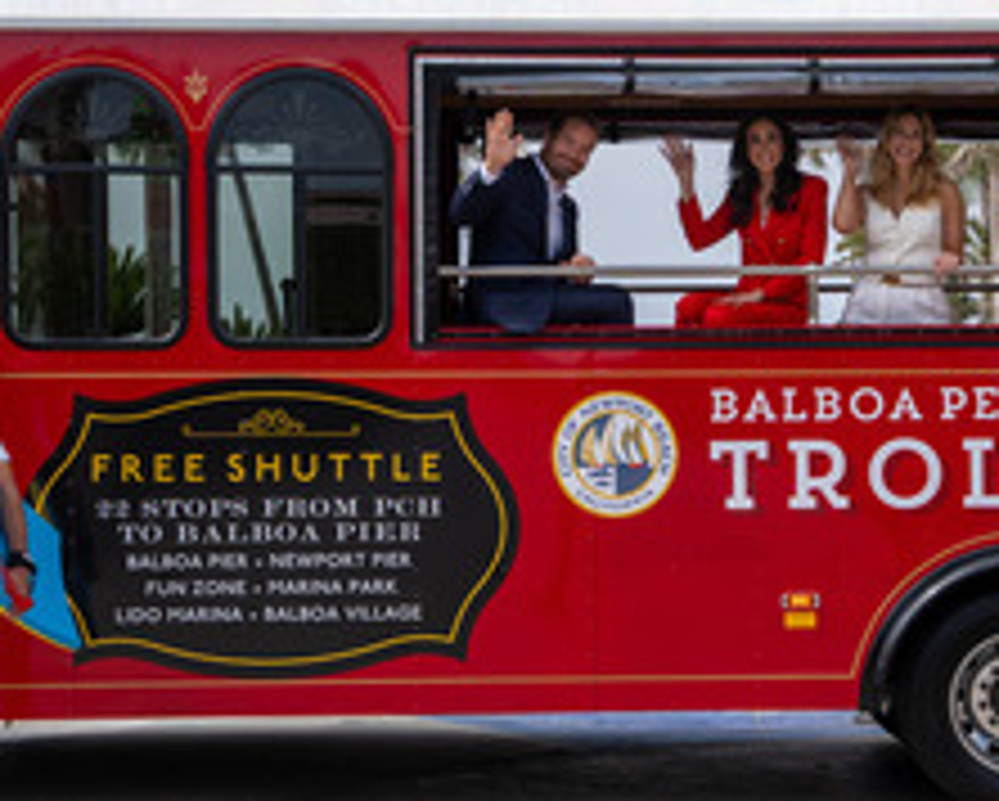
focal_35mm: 101
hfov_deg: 18.9
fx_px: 2989
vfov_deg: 15.3
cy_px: 356
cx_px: 657
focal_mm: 42
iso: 125
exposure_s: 1/800
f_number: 4.5
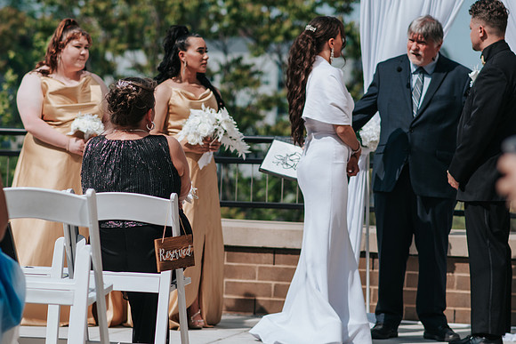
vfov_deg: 9.8
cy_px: 163
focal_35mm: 140
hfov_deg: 14.6
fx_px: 2010
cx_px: 237
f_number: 2.8
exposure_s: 1/3200
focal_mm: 85
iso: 100
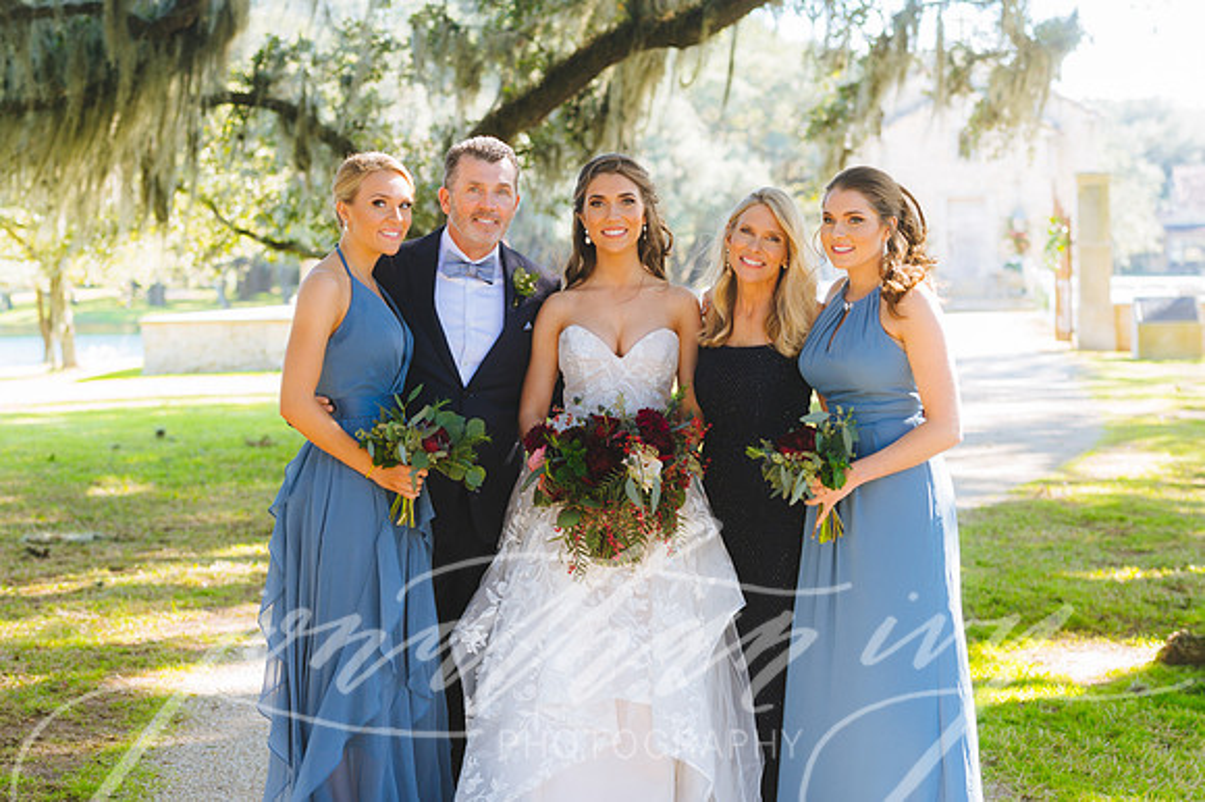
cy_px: 426
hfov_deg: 21.0
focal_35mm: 97
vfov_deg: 14.0
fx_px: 3258
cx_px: 596
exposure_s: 1/100
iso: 160
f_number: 2.8
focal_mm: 75
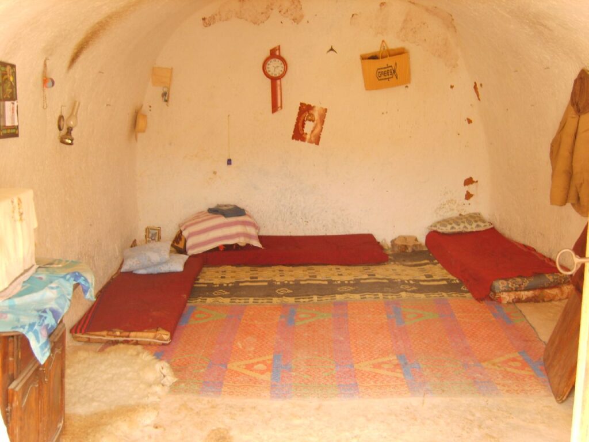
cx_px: 294
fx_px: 596
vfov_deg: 40.7
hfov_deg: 52.6
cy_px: 221
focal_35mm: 35
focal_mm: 7.4
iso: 123
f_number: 2.8
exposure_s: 1/8
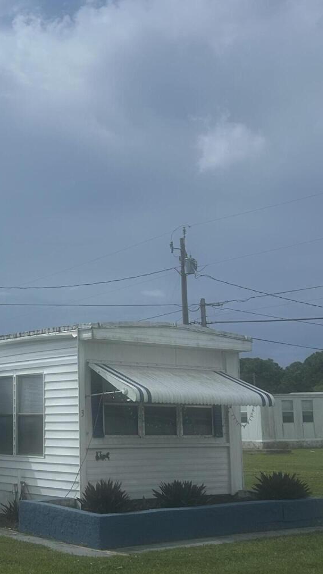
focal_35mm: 56
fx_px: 853
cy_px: 294
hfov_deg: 20.6
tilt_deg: +8.1
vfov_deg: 37.2
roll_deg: -0.2
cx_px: -13
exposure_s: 1/12658
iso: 50
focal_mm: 5.7
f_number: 1.5
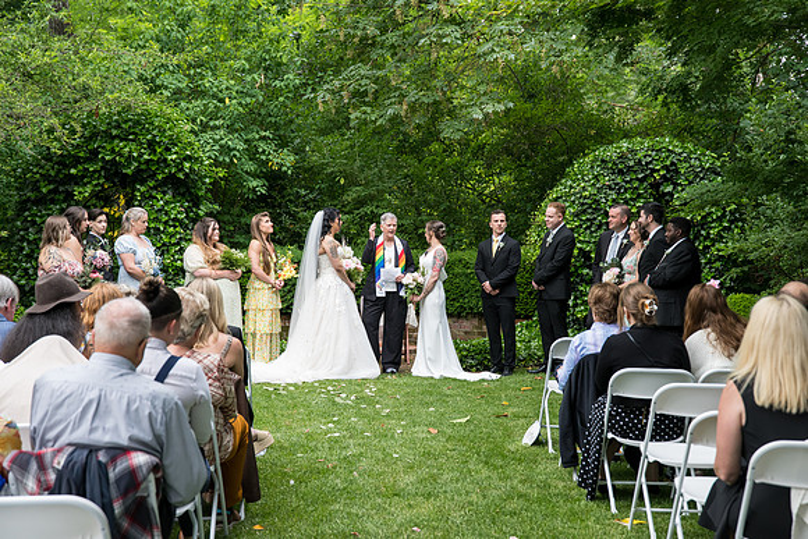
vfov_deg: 22.6
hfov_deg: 33.4
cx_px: 404
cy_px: 270
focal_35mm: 60
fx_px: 1347
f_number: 4
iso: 1000
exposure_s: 1/400
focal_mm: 60
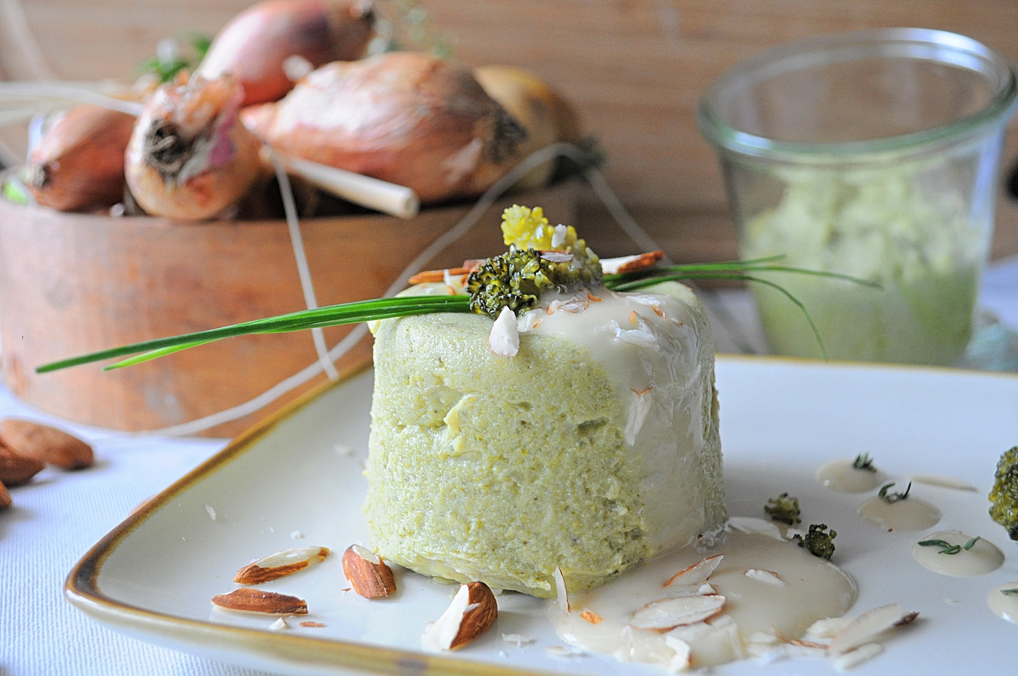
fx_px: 1186
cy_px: 338
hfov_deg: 46.4
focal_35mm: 42
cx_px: 509
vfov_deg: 31.8
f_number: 4.5
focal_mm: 28
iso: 800
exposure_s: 1/30
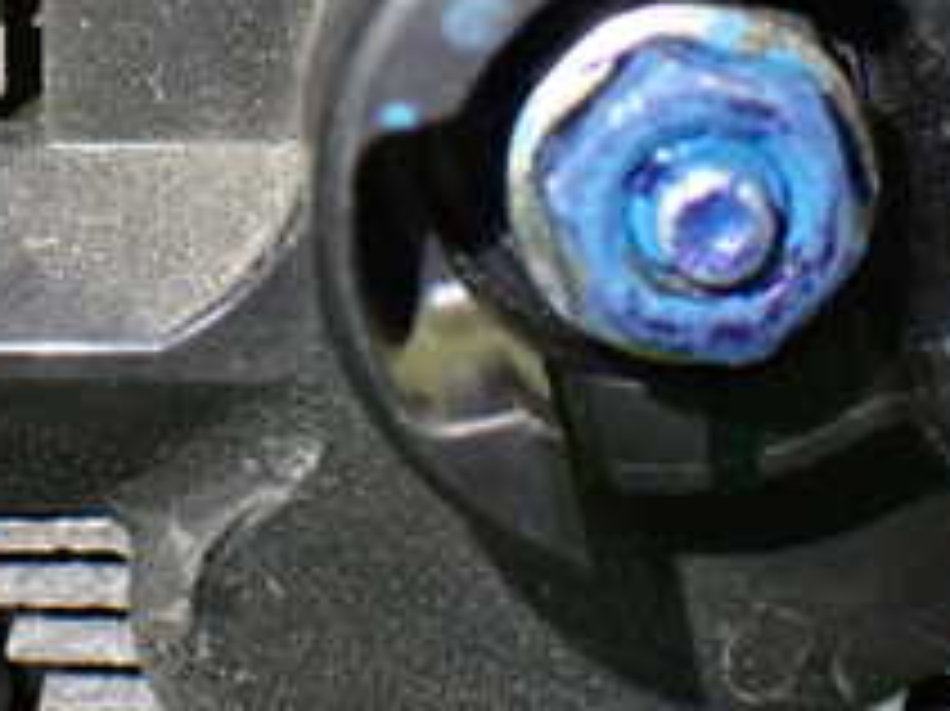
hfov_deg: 18.1
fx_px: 2962
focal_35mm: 108
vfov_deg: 13.5
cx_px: 207
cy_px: -40
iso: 800
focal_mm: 6.83
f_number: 2.7
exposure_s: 1/60
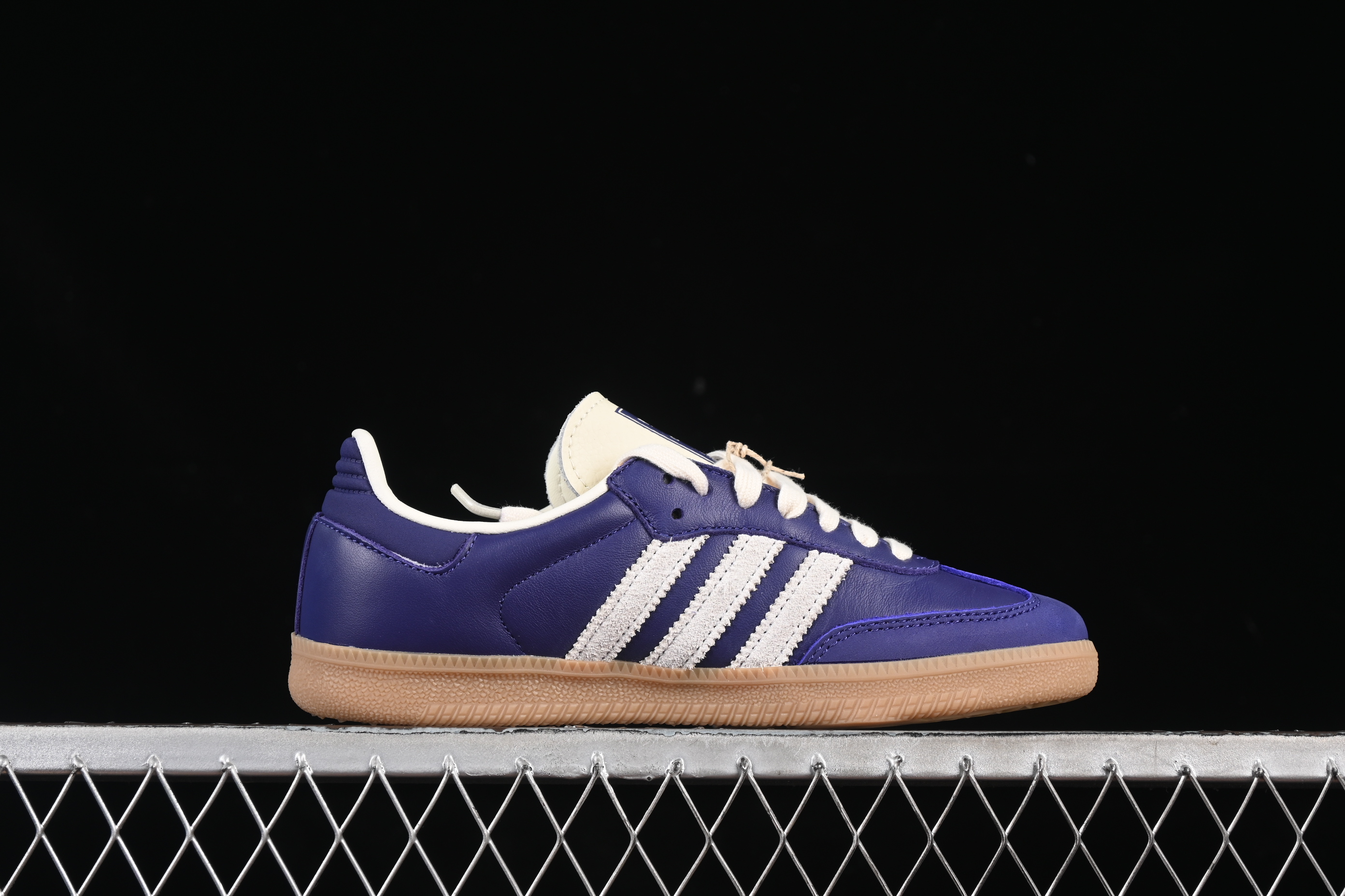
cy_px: 448
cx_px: 672
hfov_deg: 27.0
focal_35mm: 75
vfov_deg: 18.2
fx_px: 2802
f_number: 6.3
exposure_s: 1/60
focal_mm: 50
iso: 160
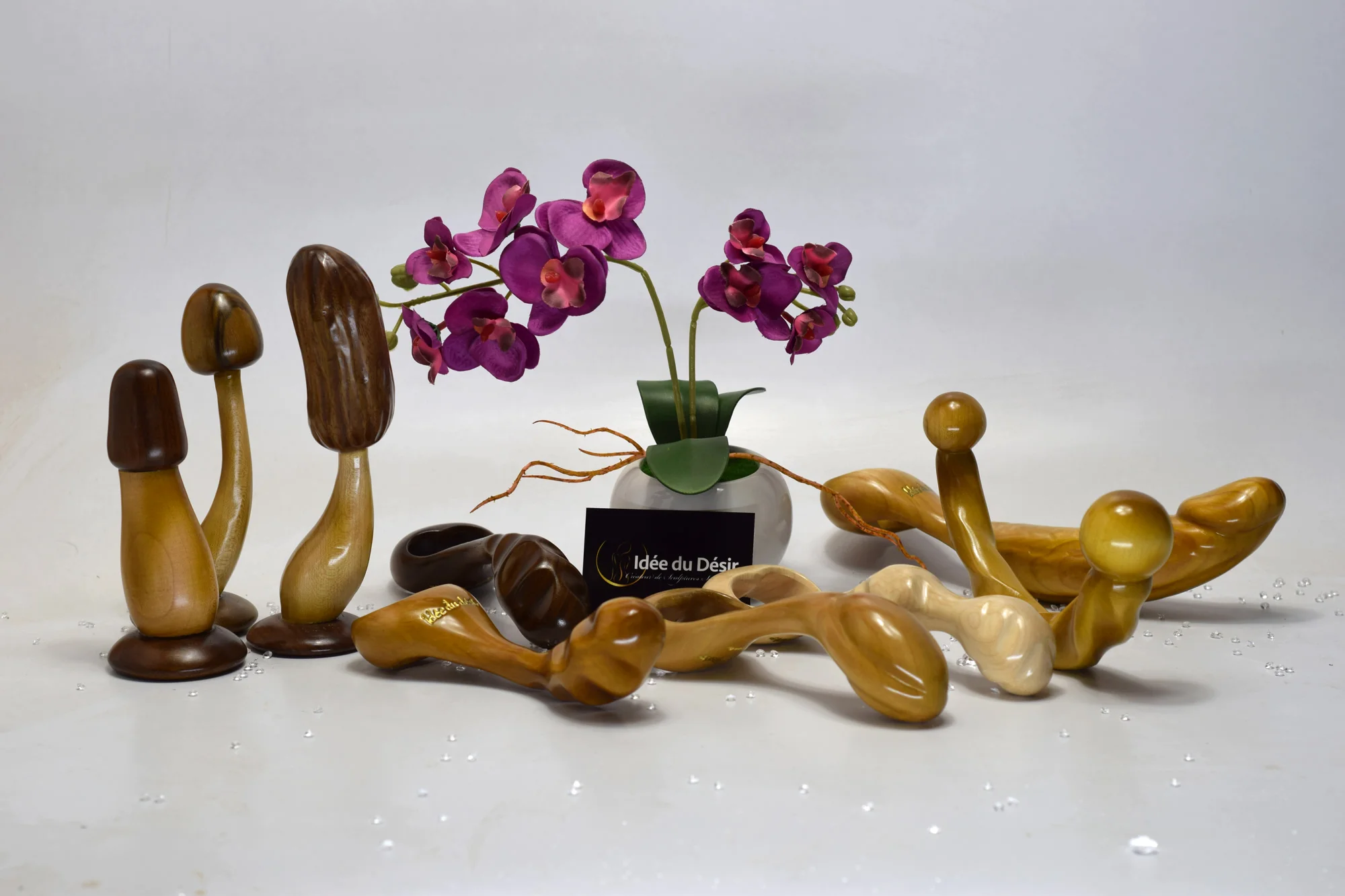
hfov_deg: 27.0
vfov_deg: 18.2
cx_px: 672
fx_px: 2802
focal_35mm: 75
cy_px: 448
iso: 100
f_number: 5.6
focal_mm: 50
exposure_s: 1/40
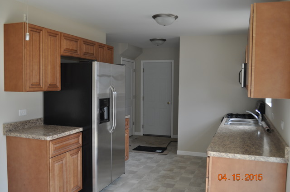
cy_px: 96
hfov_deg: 57.3
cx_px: 145
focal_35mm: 33
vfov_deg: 39.9
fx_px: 265
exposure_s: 1/80
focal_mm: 22
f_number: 4.5
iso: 200
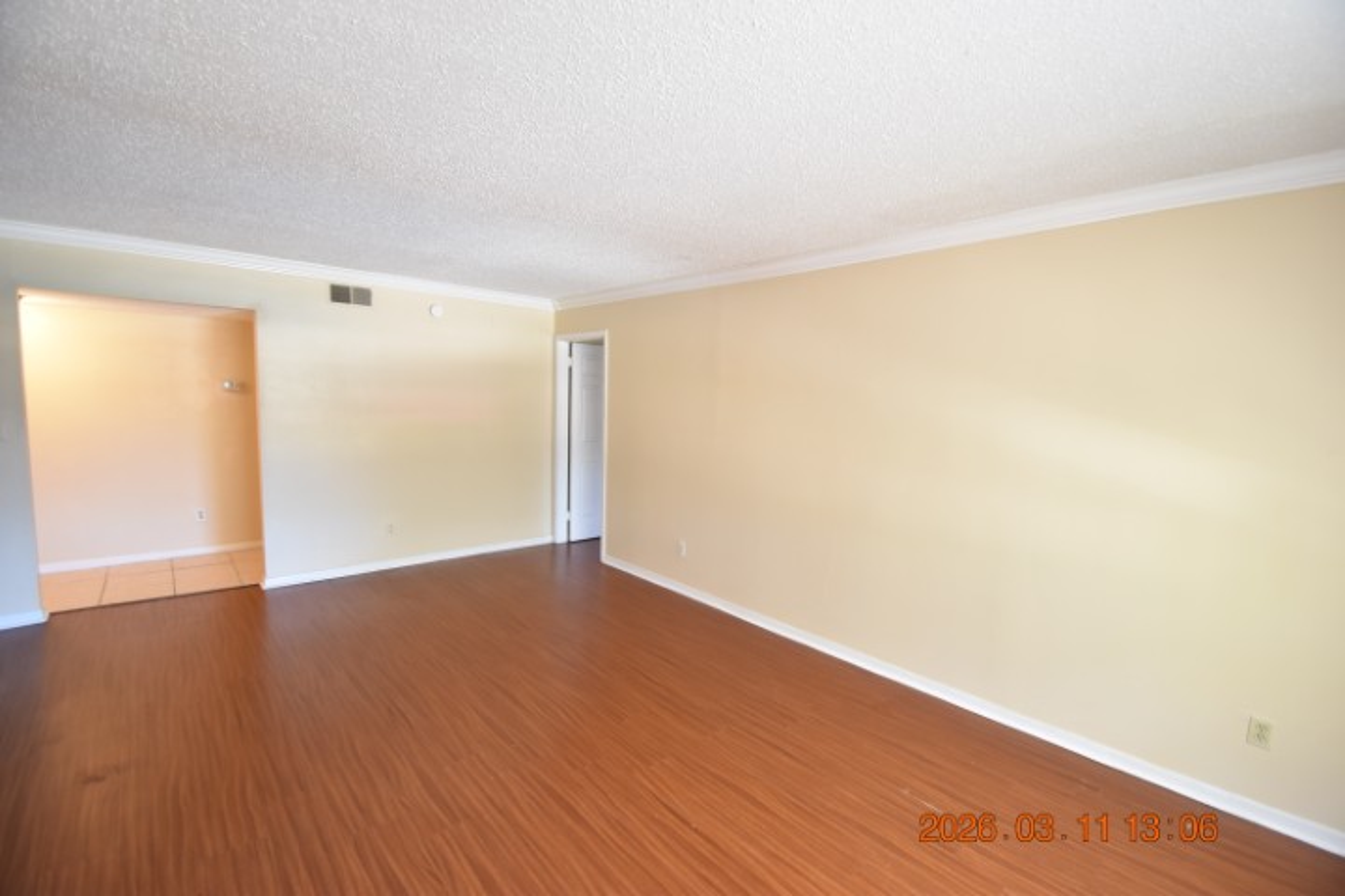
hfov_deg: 100.4
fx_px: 560
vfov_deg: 77.3
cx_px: 672
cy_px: 448
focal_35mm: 15
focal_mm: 10
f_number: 3.5
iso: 800
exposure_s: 1/30
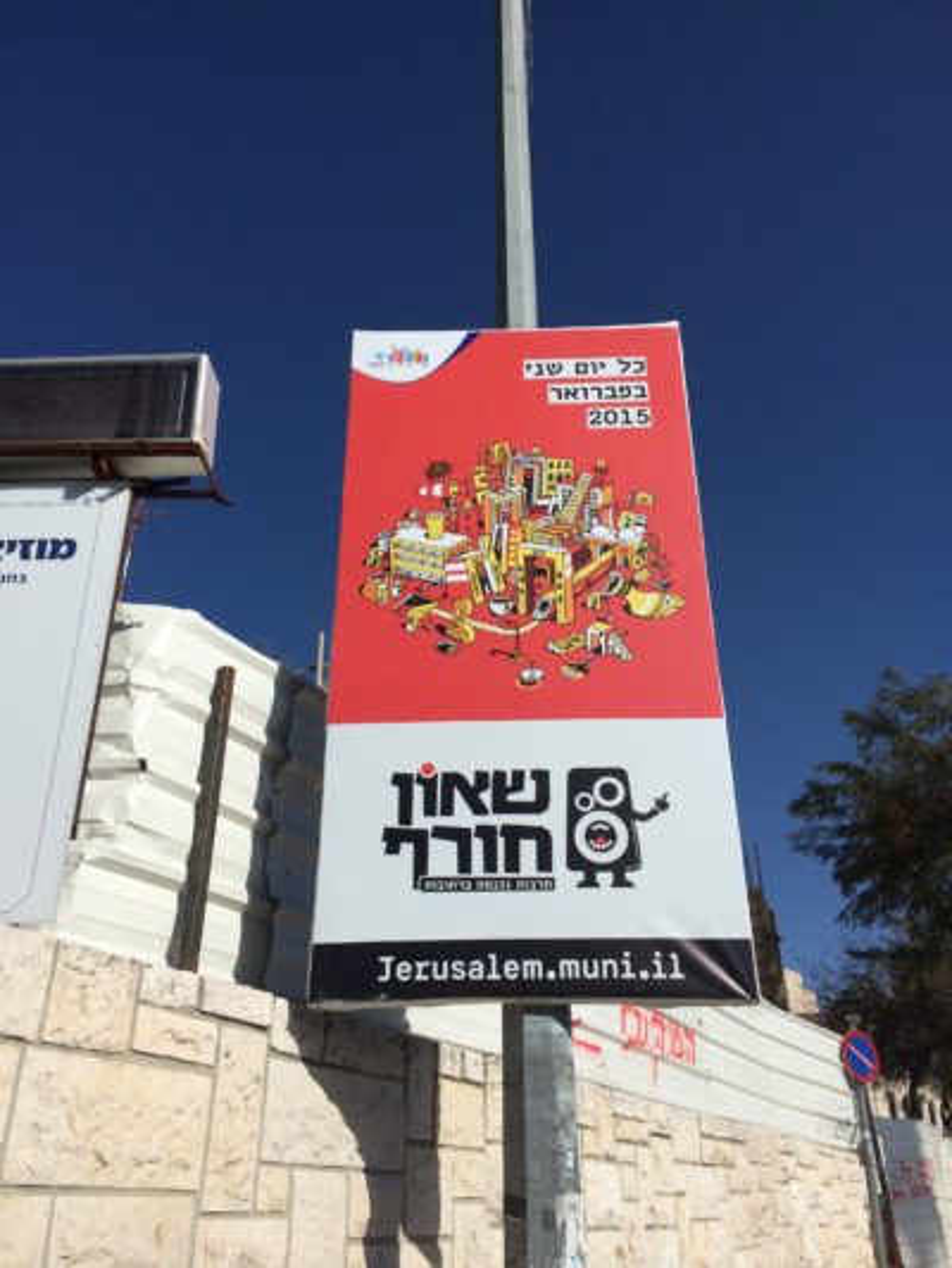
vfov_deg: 60.0
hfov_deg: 46.8
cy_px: 634
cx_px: 476
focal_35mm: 30
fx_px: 1100
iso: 40
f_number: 2.2
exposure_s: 1/5882
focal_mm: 4.12
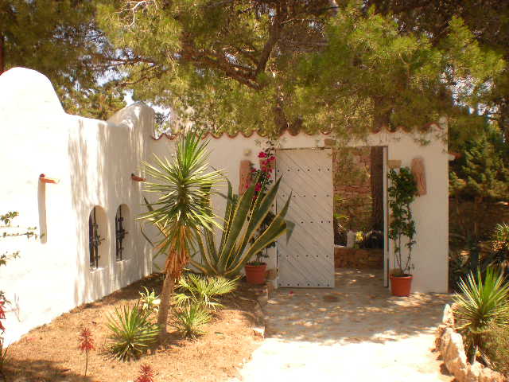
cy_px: 191
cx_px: 254
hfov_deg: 49.0
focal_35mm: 38
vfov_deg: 37.7
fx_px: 559
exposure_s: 1/270
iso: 89
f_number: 4.6
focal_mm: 6.3
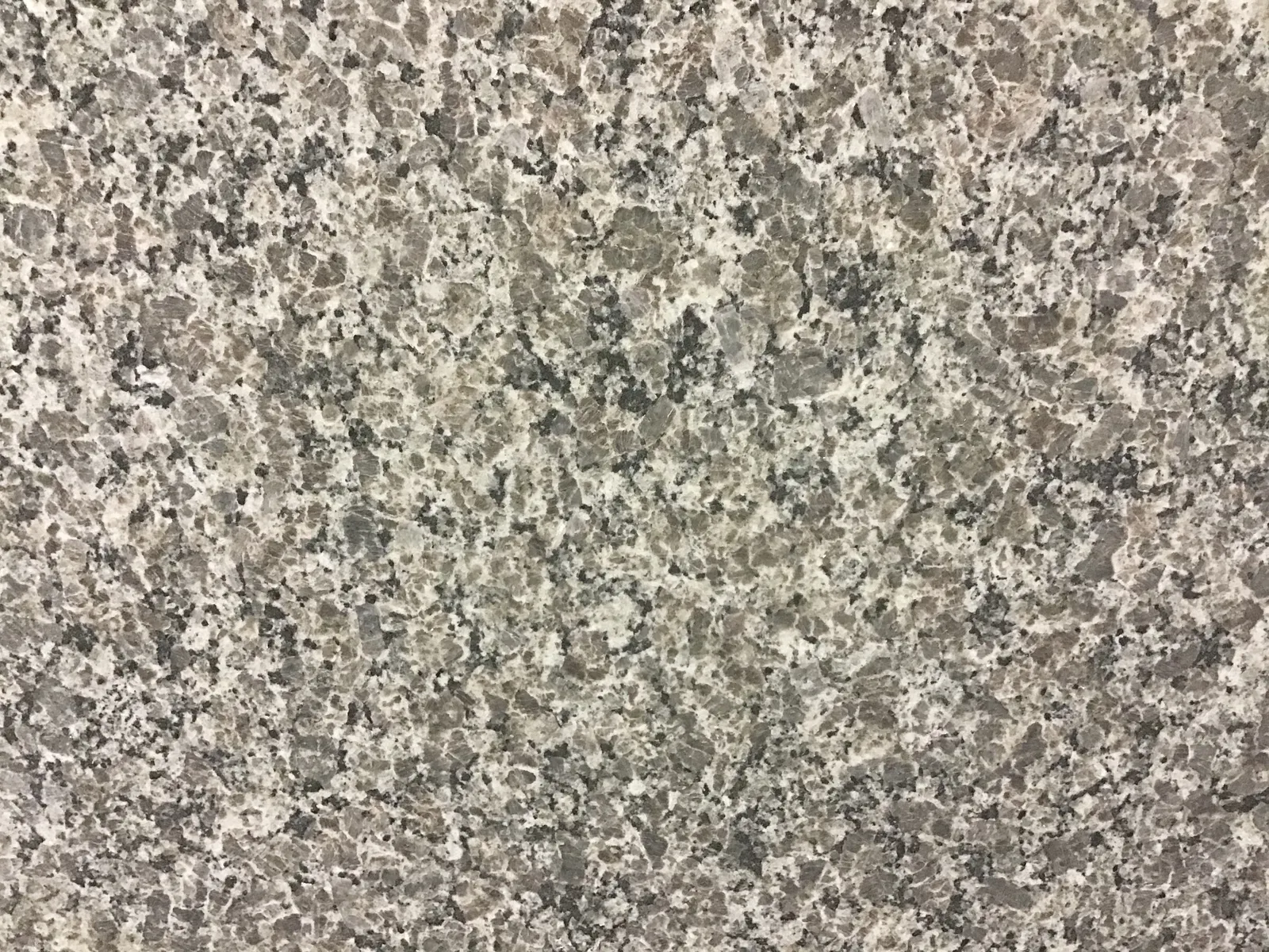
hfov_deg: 58.4
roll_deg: +0.5
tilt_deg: -26.1
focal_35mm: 31
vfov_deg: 45.4
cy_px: 476
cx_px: 634
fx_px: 1136
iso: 200
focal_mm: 3.3
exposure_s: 1/15
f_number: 2.4
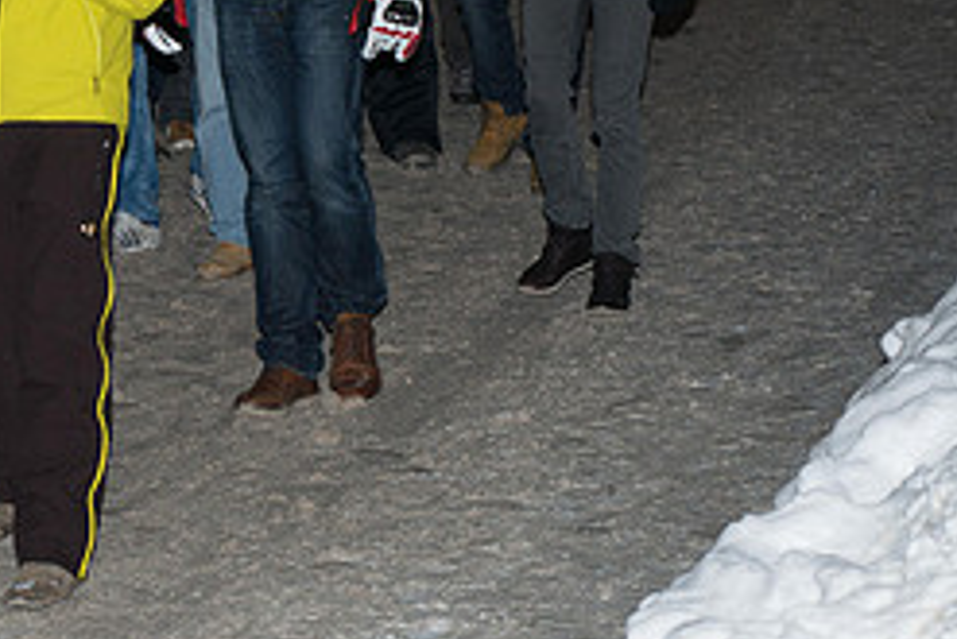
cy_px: 52
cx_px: -81
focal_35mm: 202
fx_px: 5373
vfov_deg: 6.8
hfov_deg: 10.1
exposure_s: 1/60
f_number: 7.1
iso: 1000
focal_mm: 86
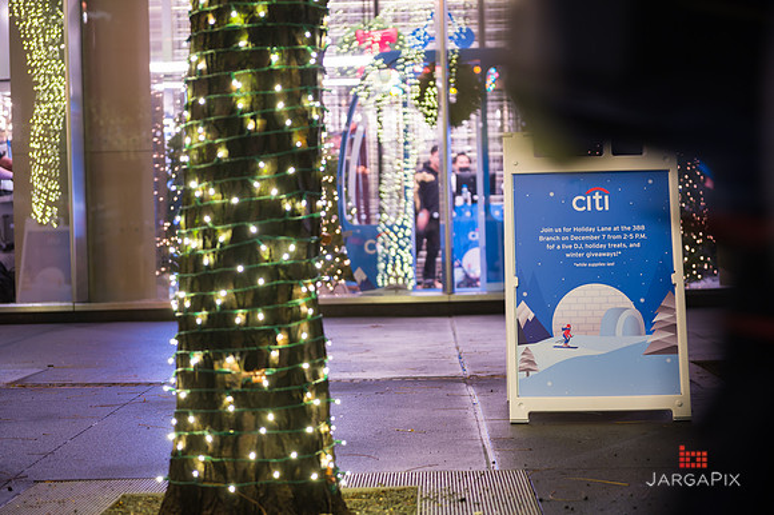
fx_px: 1504
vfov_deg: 19.4
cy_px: 258
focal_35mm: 70
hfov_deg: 28.9
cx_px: 387
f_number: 3.2
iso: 200
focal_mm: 70
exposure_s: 1/15
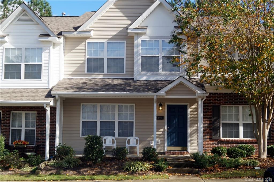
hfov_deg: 46.5
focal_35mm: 42
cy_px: 91
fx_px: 319
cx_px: 137
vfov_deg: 31.8
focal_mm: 28
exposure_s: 1/250
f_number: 5.6
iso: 100
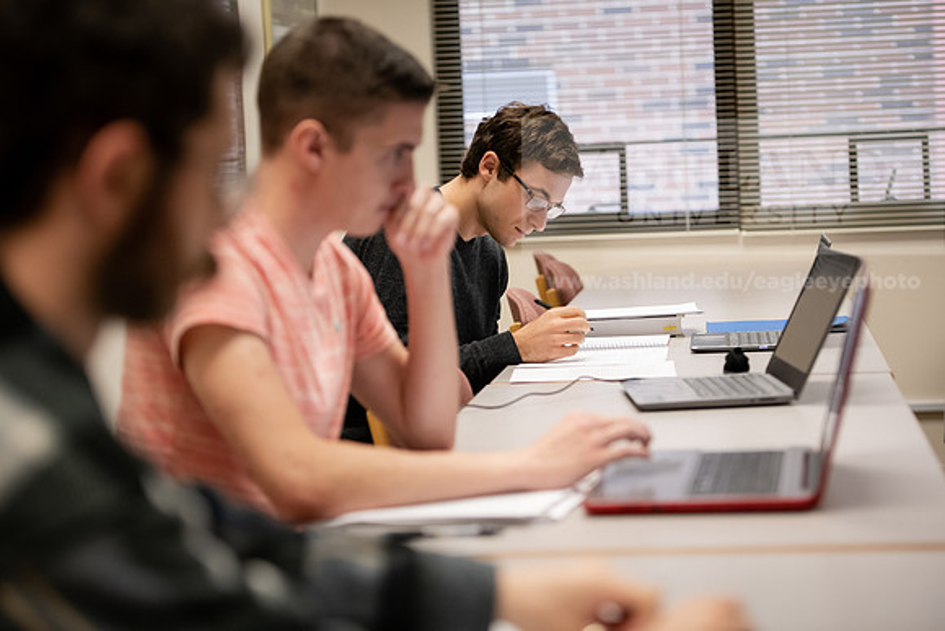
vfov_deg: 15.2
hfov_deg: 22.6
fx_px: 2363
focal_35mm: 90
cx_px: 472
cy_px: 316
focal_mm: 90
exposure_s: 1/200
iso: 1600
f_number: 2.8
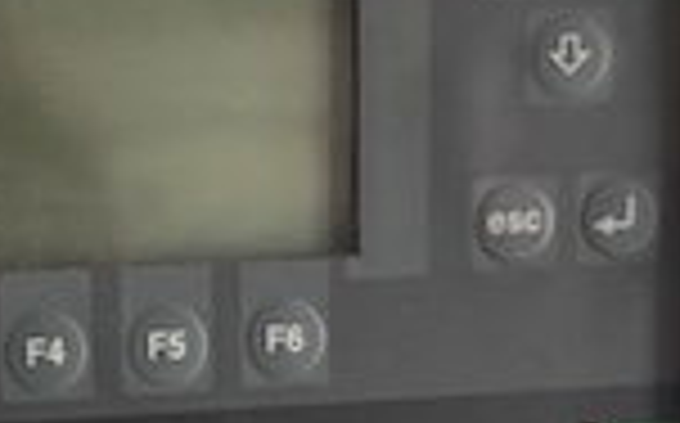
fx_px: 1999
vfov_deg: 11.9
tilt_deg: -24.7
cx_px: 41
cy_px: 441
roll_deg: -0.1
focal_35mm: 108
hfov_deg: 18.9
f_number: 1.78
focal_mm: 6.76
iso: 800
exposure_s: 1/55
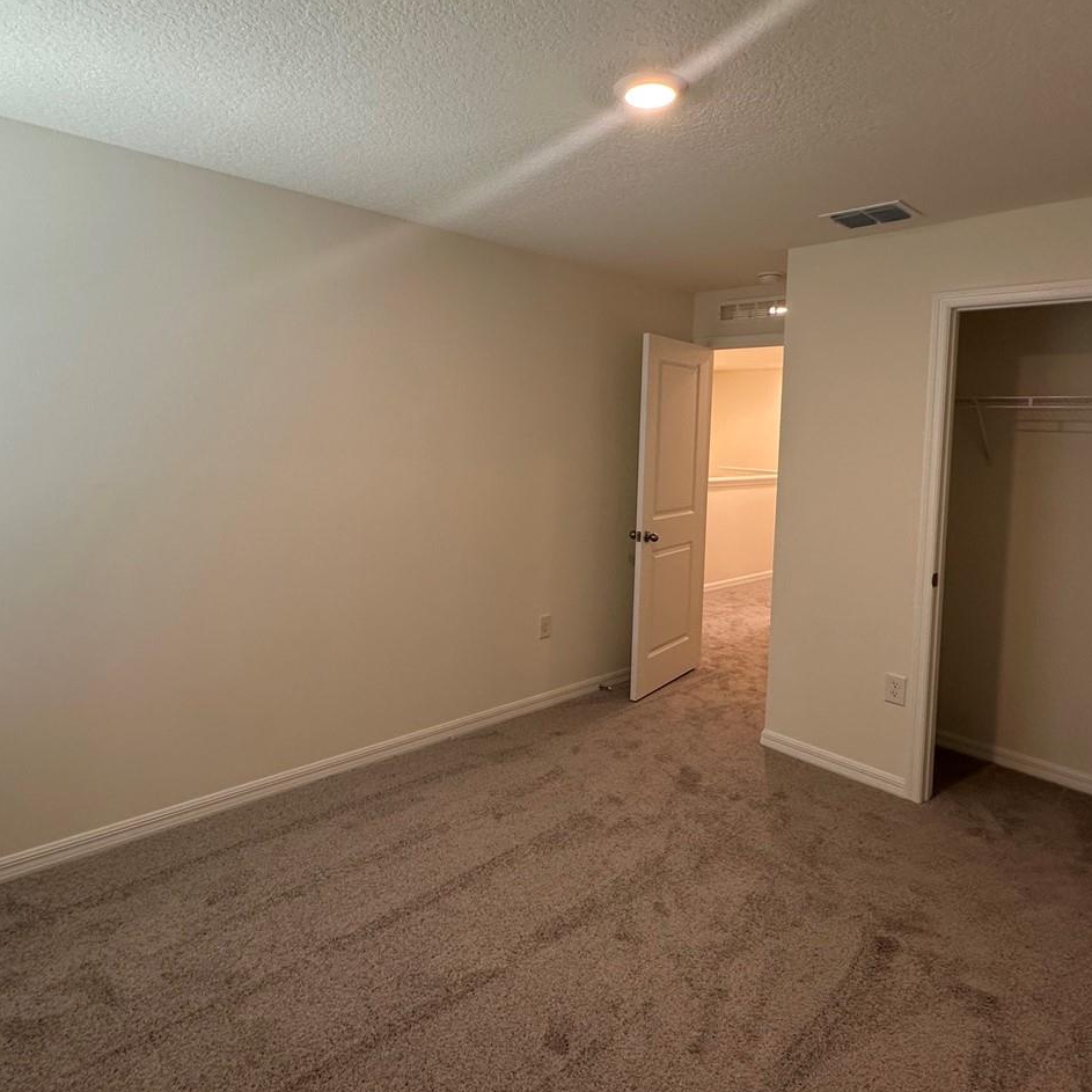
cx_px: 496
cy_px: 449
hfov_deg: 72.0
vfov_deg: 71.6
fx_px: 749
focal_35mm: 21
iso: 160
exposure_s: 1/60
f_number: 2.2
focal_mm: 2.22
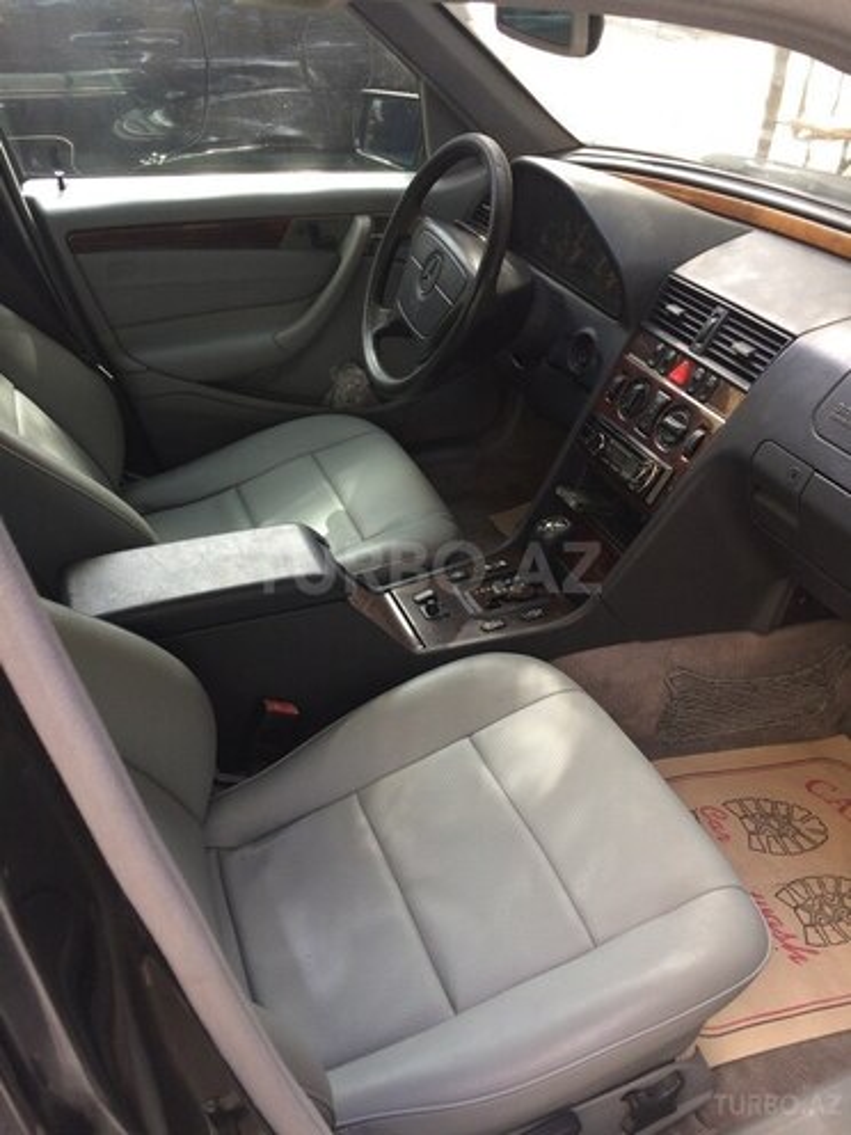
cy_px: 568
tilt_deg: -33.8
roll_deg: -0.7
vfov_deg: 61.7
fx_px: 951
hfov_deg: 48.2
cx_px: 426
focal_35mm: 29
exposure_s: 1/100
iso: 50
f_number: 2.2
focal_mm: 4.15
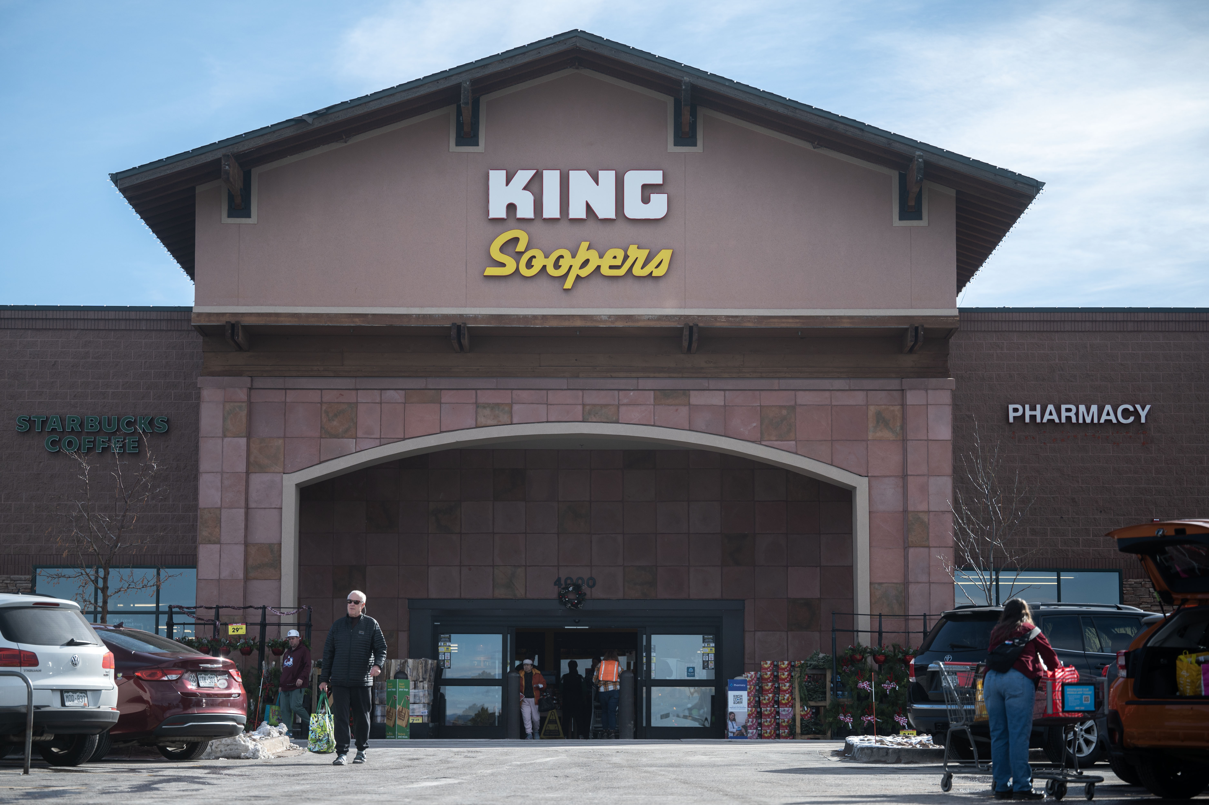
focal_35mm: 84
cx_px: 604
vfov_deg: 16.2
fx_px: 2819
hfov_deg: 24.2
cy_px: 402
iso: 100
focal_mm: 84
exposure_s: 1/2000
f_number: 2.8
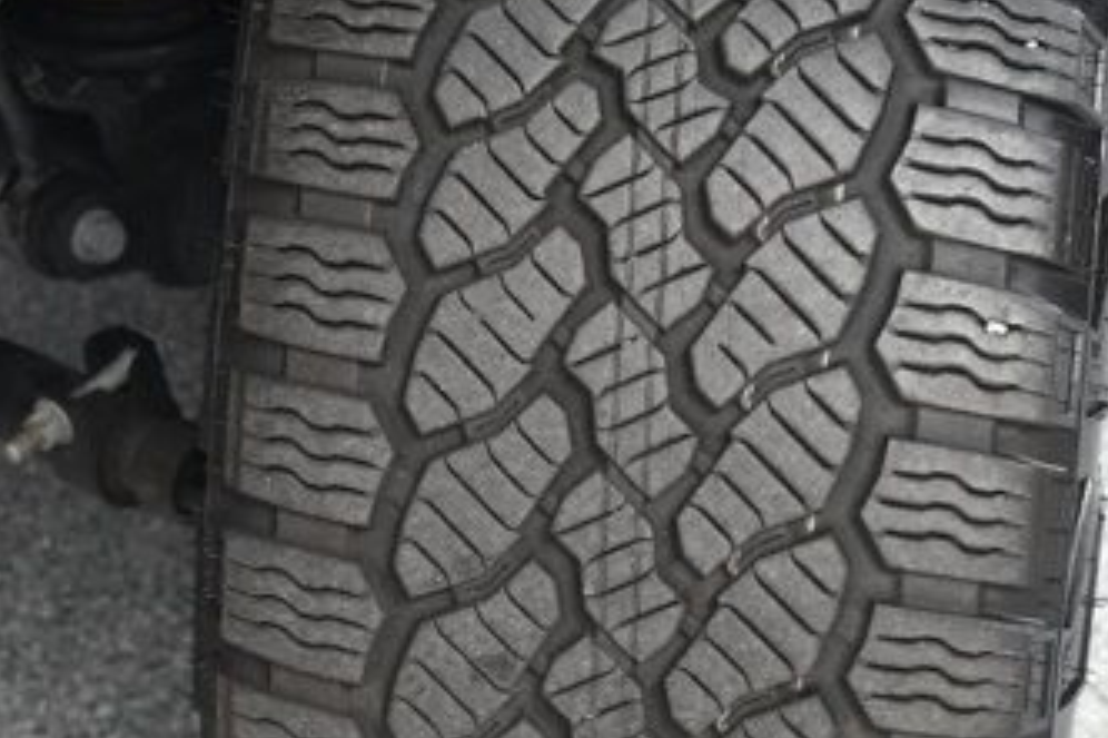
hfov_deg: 18.4
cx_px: 577
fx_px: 3414
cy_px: 307
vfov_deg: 12.3
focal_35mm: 111
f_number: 3.8
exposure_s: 1/160
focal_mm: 24
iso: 100
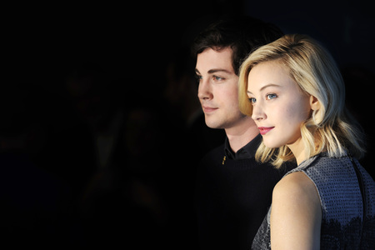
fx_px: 2083
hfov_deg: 10.3
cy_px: 125
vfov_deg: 6.9
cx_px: 188
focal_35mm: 200
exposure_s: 1/320
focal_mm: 200
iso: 200
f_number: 5
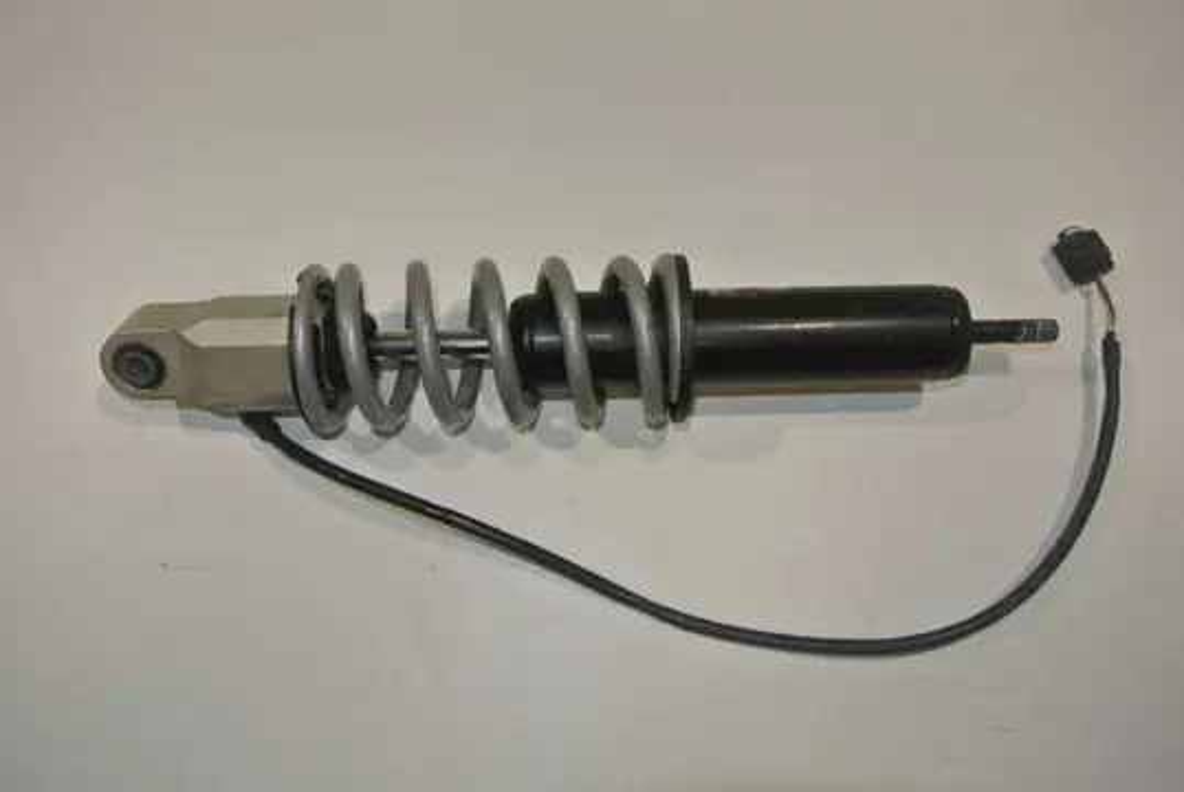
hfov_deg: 63.6
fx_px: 955
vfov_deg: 45.1
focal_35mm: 29
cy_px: 396
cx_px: 592
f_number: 4.5
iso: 200
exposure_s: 1/60
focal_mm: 11
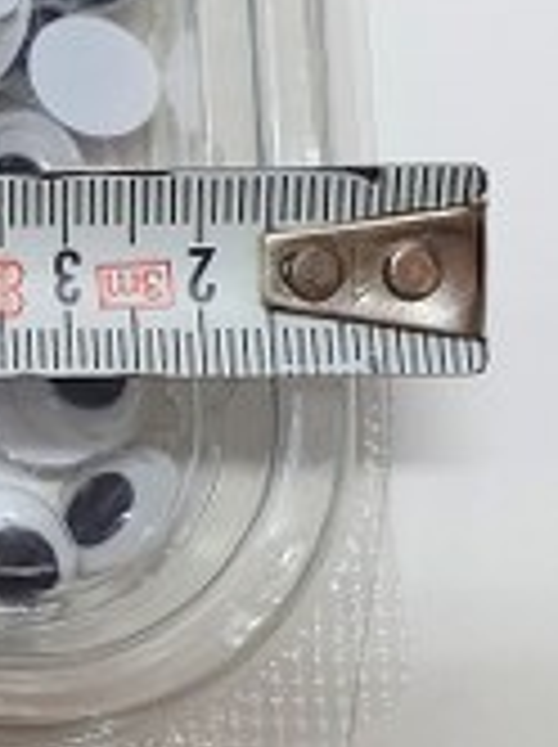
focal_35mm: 94
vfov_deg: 20.7
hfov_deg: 14.7
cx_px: -243
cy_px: 176
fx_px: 2026
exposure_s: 1/50
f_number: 2.4
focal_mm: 4.32
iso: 320
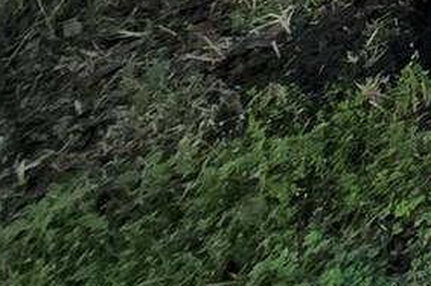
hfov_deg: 10.7
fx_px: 1172
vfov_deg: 8.3
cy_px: -835
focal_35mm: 98
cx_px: 1375
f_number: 2.2
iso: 50
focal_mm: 2.2
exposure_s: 1/670
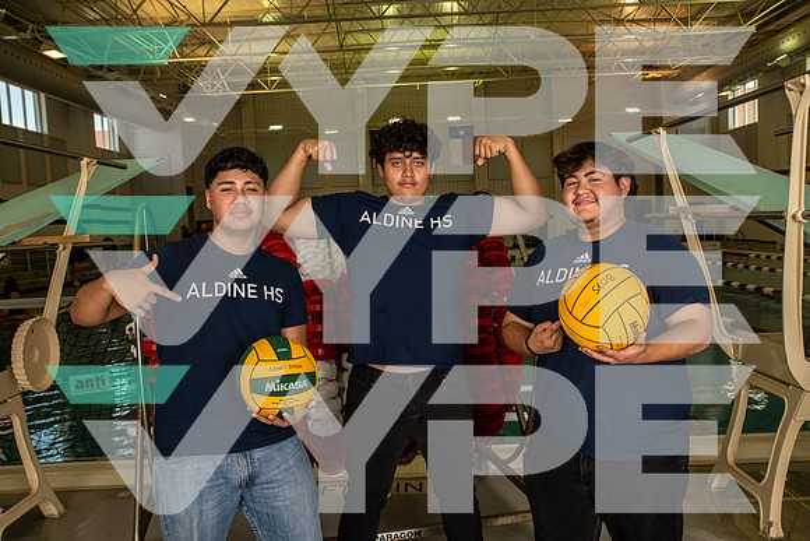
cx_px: 405
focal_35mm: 34
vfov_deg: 38.9
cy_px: 270
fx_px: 765
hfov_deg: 55.8
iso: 500
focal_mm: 34
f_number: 7.1
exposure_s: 1/250
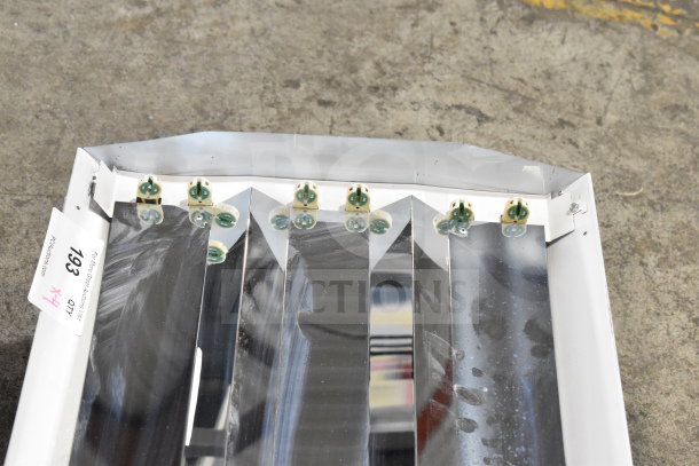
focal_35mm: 82
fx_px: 1602
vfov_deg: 16.6
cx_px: 350
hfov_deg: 24.6
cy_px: 233
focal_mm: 55
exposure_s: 1/320
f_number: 9
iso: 6400
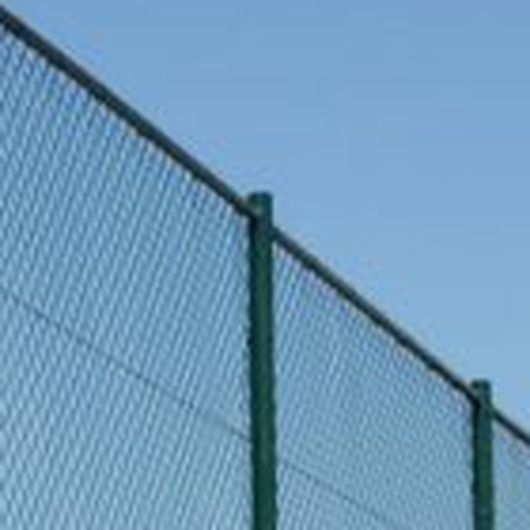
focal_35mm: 237
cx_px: -15
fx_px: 4105
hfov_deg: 7.4
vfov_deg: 7.3
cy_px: 799
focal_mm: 34
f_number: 16
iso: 200
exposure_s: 1/160
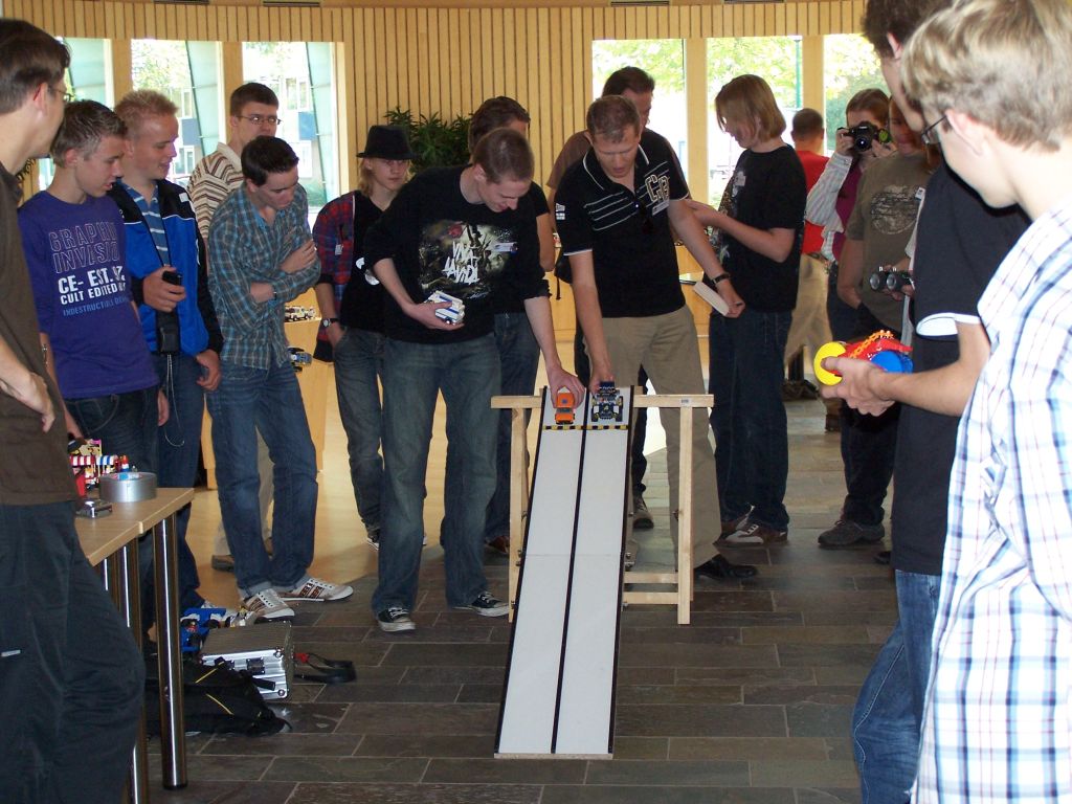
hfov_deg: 30.3
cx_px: 536
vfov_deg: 22.9
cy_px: 402
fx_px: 1982
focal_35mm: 64
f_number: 3.2
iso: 140
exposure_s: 1/60
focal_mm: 10.7
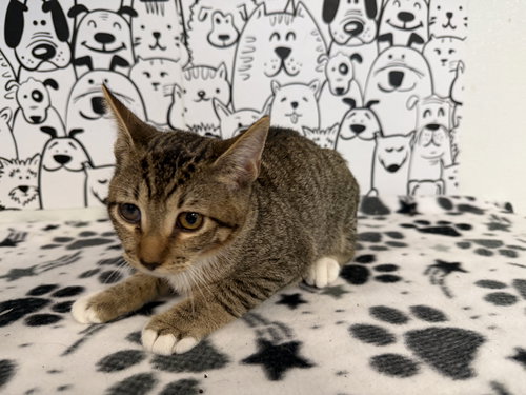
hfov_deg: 71.6
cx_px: 263
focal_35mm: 24
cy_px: 198
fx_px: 365
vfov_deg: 56.8
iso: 200
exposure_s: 1/60
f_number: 1.78
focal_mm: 6.76
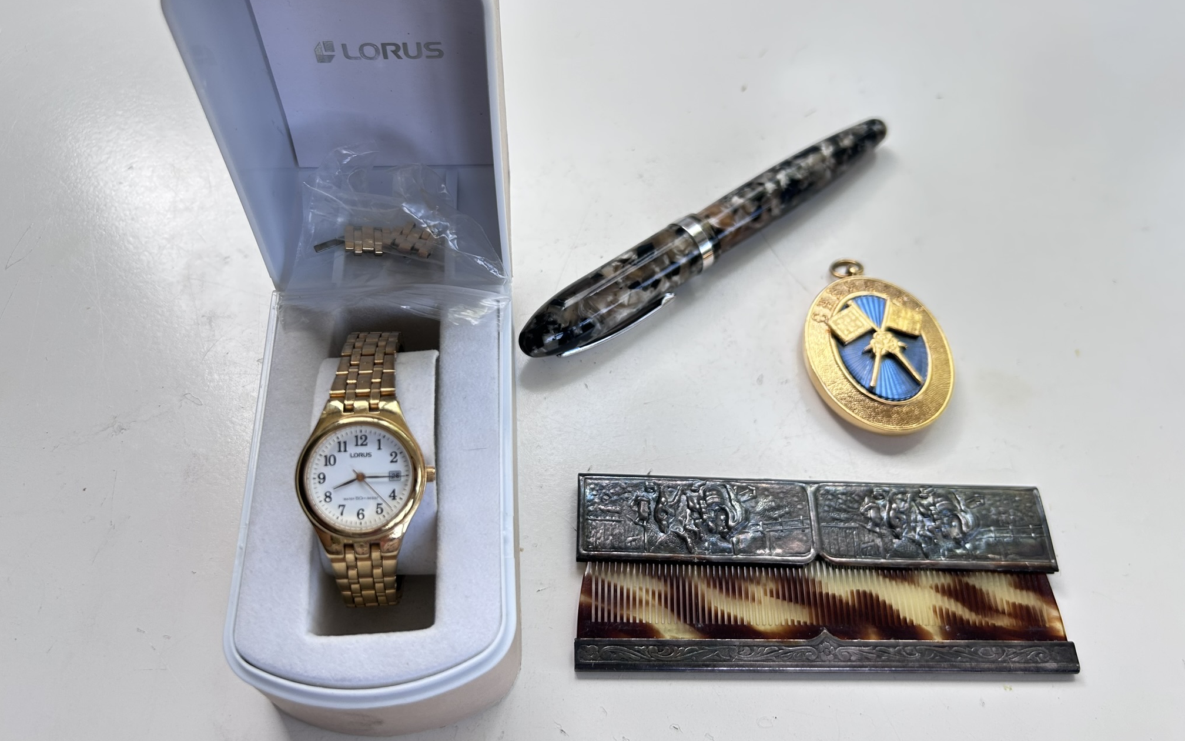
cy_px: 323
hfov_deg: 66.5
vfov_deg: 44.4
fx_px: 904
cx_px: 590
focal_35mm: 28
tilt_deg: -57.1
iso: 40
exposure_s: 1/121
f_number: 1.5
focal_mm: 5.7
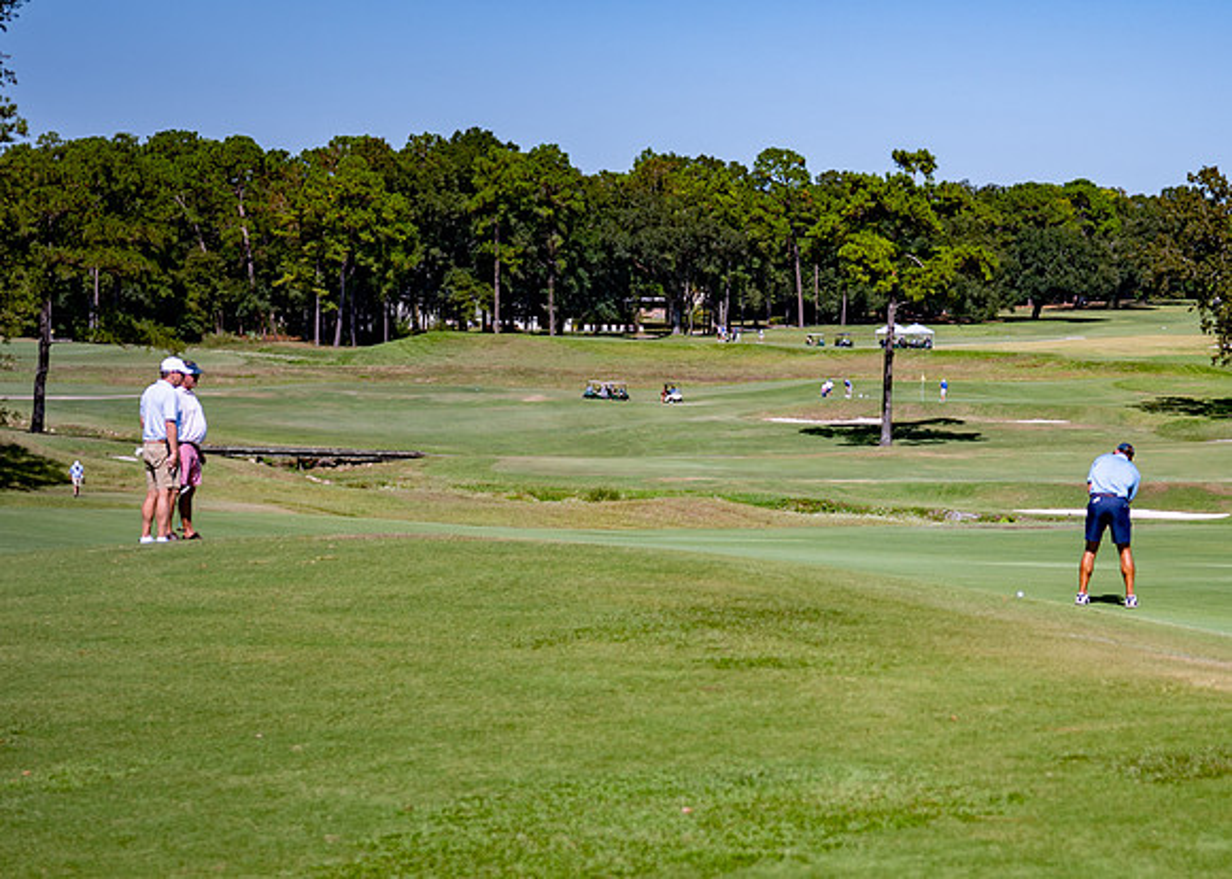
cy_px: 534
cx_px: 941
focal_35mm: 109
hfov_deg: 18.2
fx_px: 3817
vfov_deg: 13.1
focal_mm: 66
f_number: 2.8
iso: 100
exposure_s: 1/2500
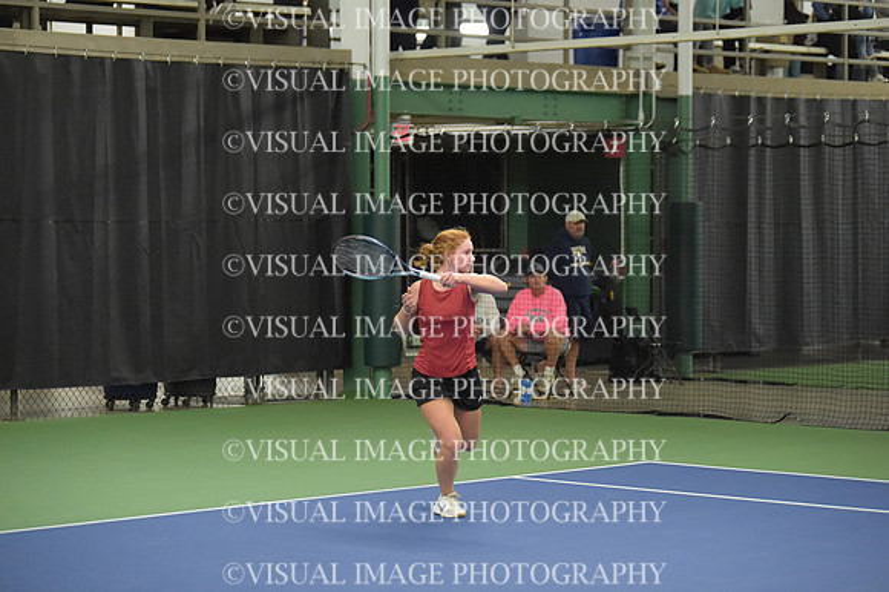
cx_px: 444
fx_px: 2715
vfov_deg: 12.4
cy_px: 296
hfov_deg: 18.6
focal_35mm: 110
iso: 12800
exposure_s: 1/1250
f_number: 2.8
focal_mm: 110
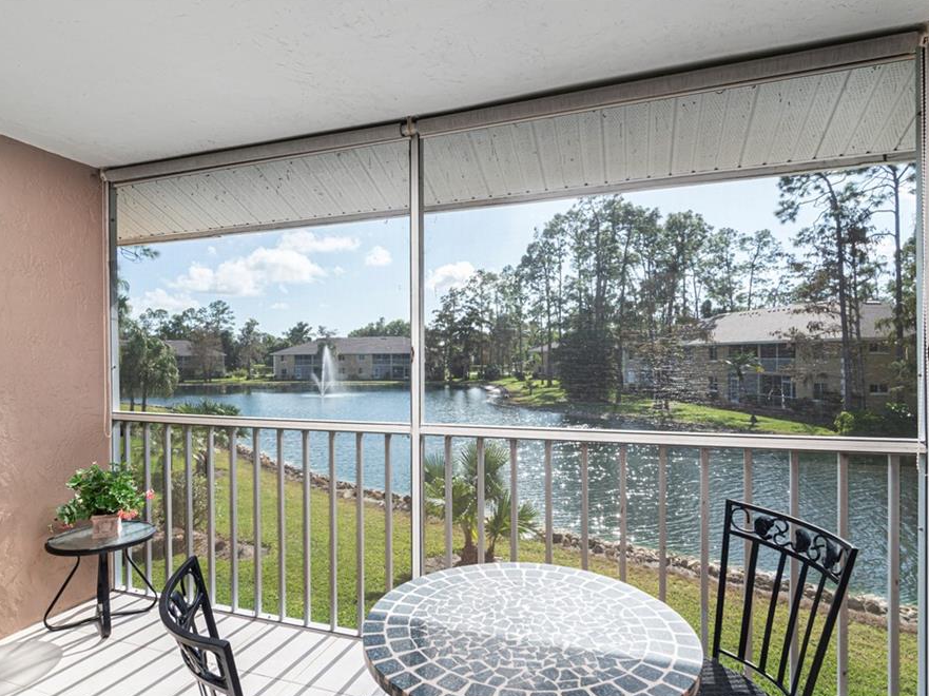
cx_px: 436
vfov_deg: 67.9
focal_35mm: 19
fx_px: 517
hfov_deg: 83.8
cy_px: 352
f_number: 10
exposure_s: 1/125
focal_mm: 11.5
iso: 200
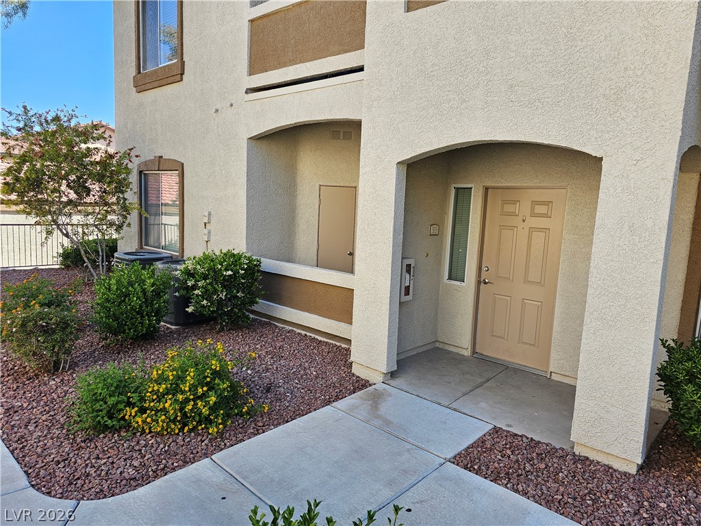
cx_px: 350
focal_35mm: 23
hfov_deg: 73.9
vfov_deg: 58.9
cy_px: 263
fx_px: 466
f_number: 1.7
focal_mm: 6.3
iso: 25
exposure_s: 1/180
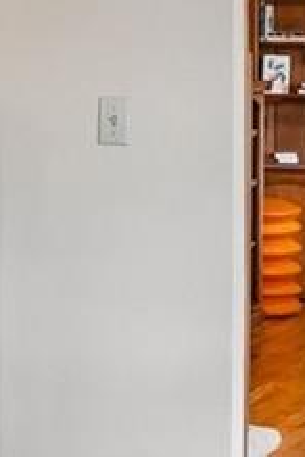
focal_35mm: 121
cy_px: 125
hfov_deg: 9.2
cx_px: -604
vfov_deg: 16.9
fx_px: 1533
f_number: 8
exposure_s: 1/8
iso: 500
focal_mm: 11
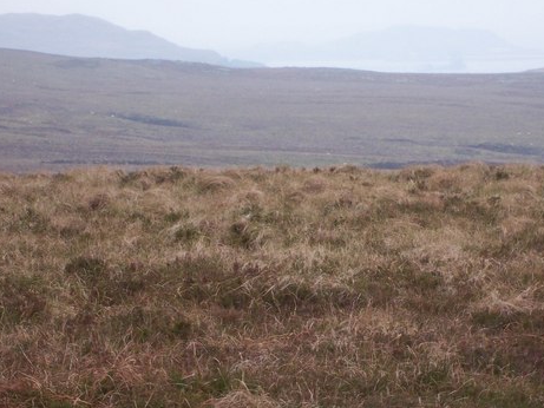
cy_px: 164
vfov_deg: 6.1
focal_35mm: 243
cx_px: 334
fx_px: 3820
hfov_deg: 8.1
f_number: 4.9
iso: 140
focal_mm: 30
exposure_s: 1/180
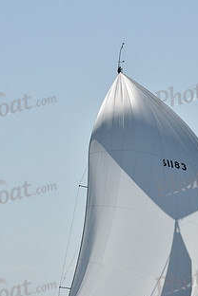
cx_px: 106
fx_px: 2376
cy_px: 236
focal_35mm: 288
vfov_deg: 7.1
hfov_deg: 4.8
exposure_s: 1/1250
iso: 250
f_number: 11
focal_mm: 155
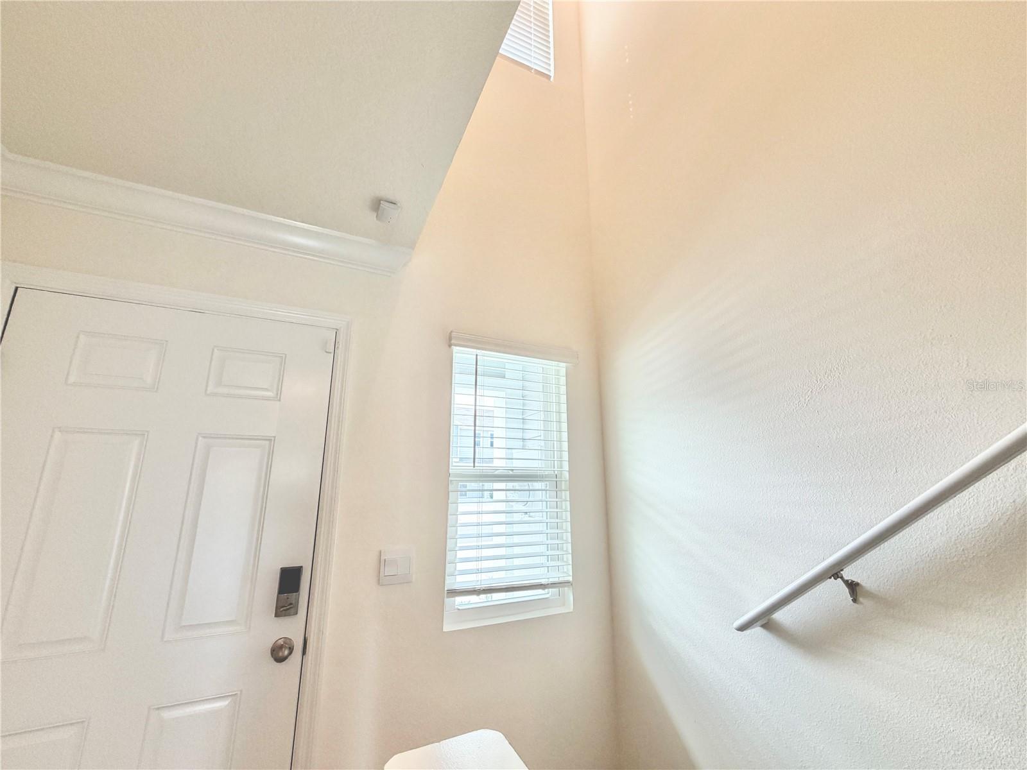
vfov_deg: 85.7
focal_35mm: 14
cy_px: 385
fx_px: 415
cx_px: 514
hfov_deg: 102.1
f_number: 2.2
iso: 160
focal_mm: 2.22
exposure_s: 1/120
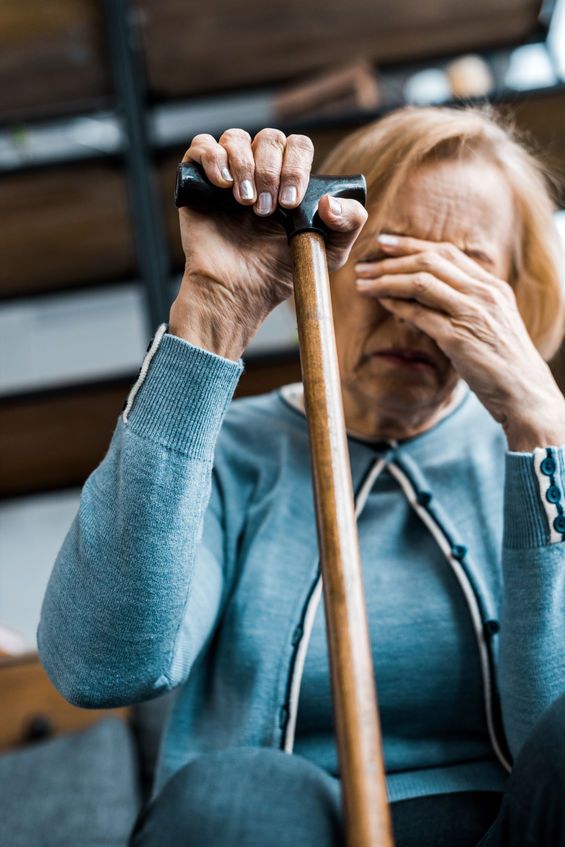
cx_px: 282
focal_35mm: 50
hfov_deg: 27.0
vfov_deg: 39.6
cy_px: 424
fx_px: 1177
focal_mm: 50
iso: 640
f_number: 2.8
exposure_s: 1/100
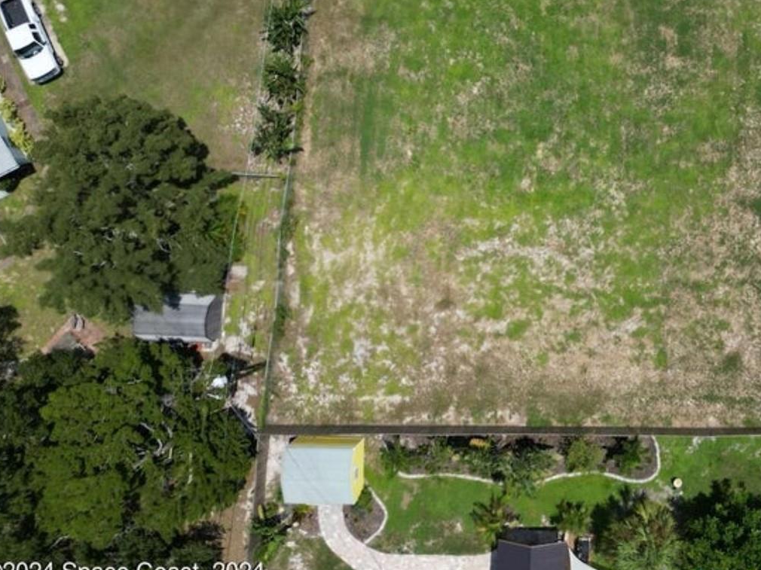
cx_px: 581
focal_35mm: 38
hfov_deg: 47.0
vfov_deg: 37.0
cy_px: 160
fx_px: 835
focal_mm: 6.72
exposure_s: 1/1000
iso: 110
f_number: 1.7
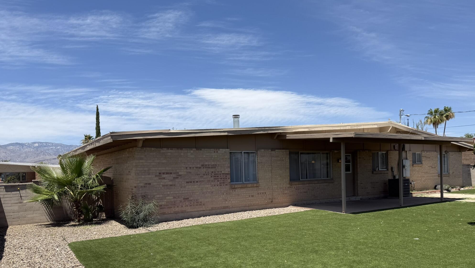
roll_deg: +0.9
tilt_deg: +0.1
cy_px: 176
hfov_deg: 69.8
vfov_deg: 42.4
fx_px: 340
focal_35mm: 27
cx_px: 245
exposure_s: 1/4405
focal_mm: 6.76
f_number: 1.78
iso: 80
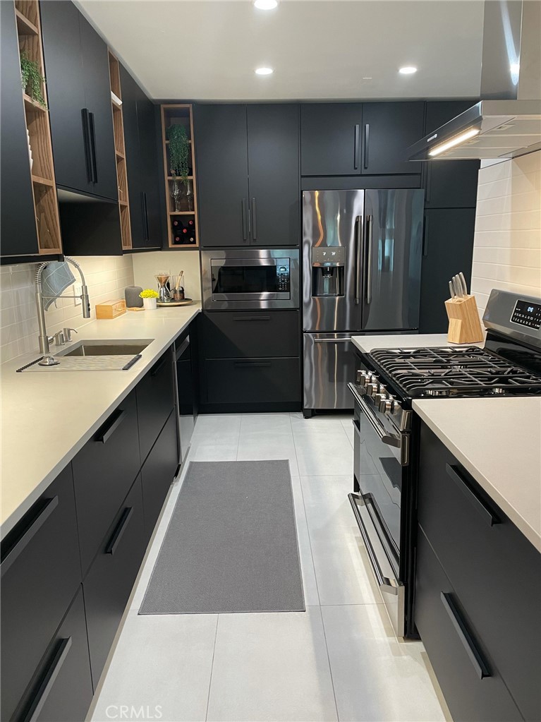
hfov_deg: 53.1
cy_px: 361
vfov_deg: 67.3
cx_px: 270
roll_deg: +1.0
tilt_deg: -11.6
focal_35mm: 26
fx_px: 542
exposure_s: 1/60
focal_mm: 4.2
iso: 125
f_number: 1.6
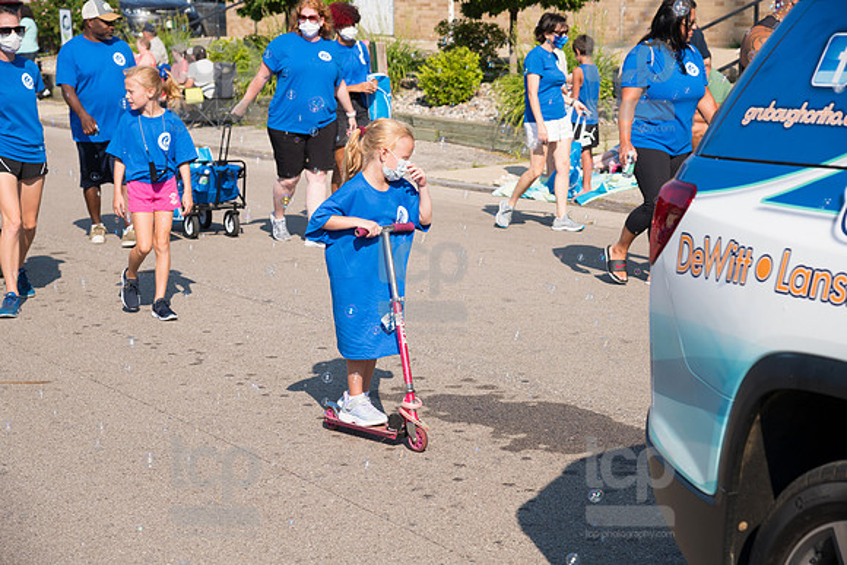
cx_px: 424
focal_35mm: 78
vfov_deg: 17.5
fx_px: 1836
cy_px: 282
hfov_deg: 26.0
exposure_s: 1/800
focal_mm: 78
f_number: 6.3
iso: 320
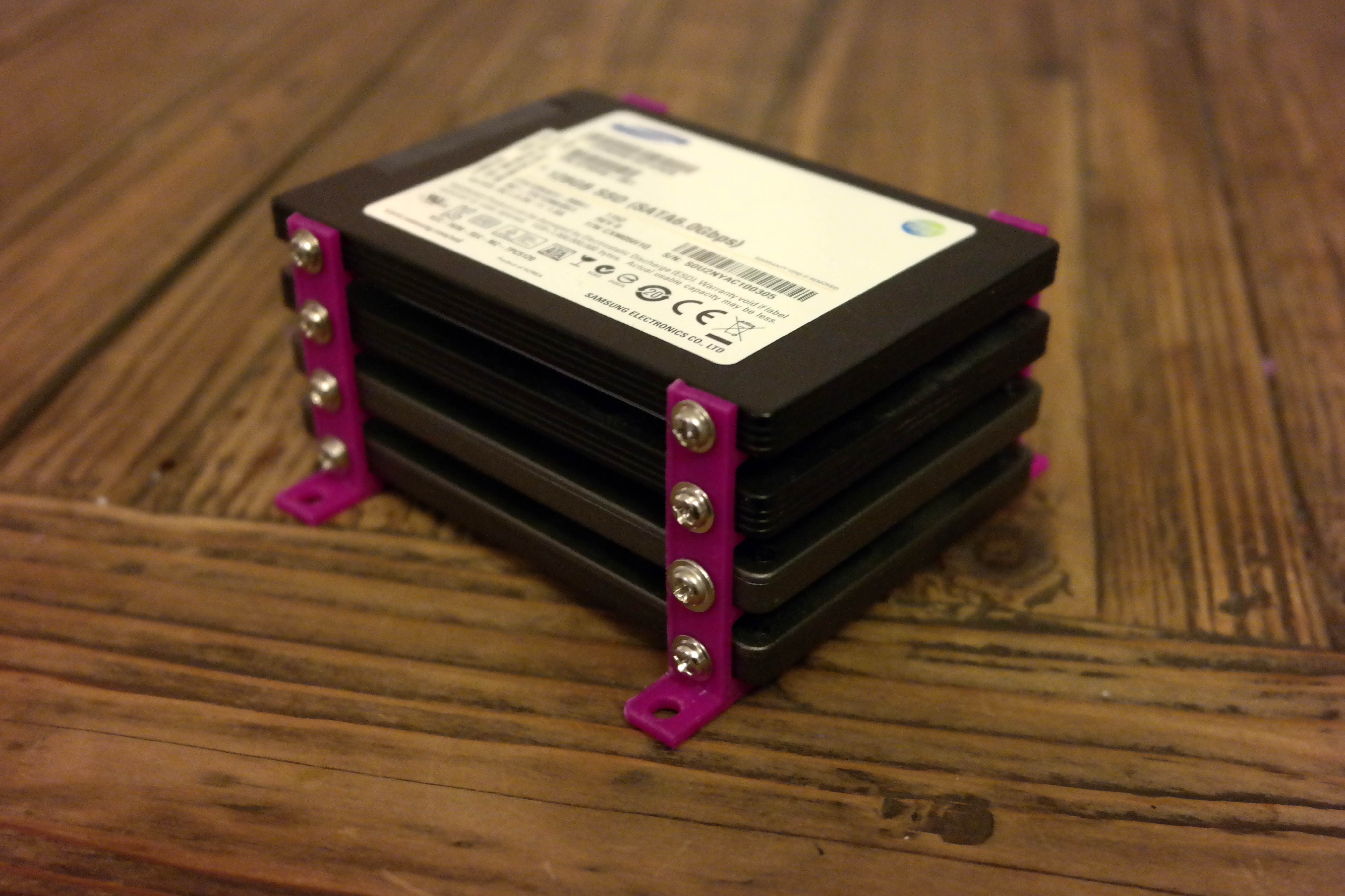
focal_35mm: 46
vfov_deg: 29.2
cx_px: 672
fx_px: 1718
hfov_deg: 42.7
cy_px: 448
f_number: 4.5
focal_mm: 30
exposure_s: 1/15
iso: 3200
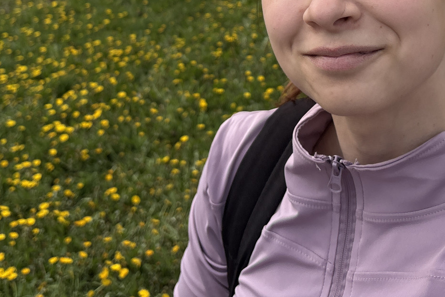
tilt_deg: -13.0
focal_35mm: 58
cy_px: -60
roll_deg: +1.1
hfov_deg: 34.5
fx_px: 717
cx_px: 233
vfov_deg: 21.7
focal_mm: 5.96
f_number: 1.6
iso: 50
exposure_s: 1/756
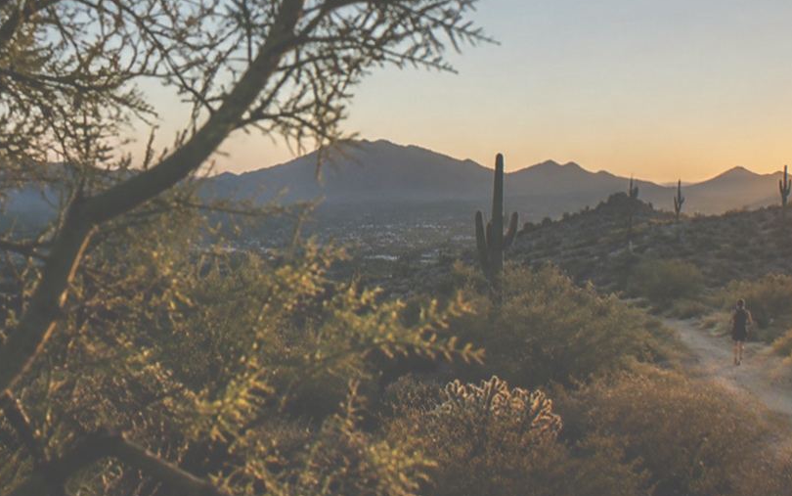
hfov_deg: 45.2
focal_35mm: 44
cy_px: 319
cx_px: 412
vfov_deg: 29.1
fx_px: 950
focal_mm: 35
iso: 640
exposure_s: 1/400
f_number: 7.1
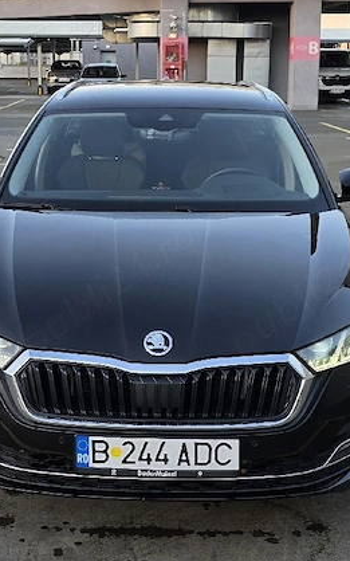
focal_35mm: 35
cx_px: 162
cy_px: 297
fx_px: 535
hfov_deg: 36.2
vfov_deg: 55.3
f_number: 1.4
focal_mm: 6.5
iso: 12
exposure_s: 1/101
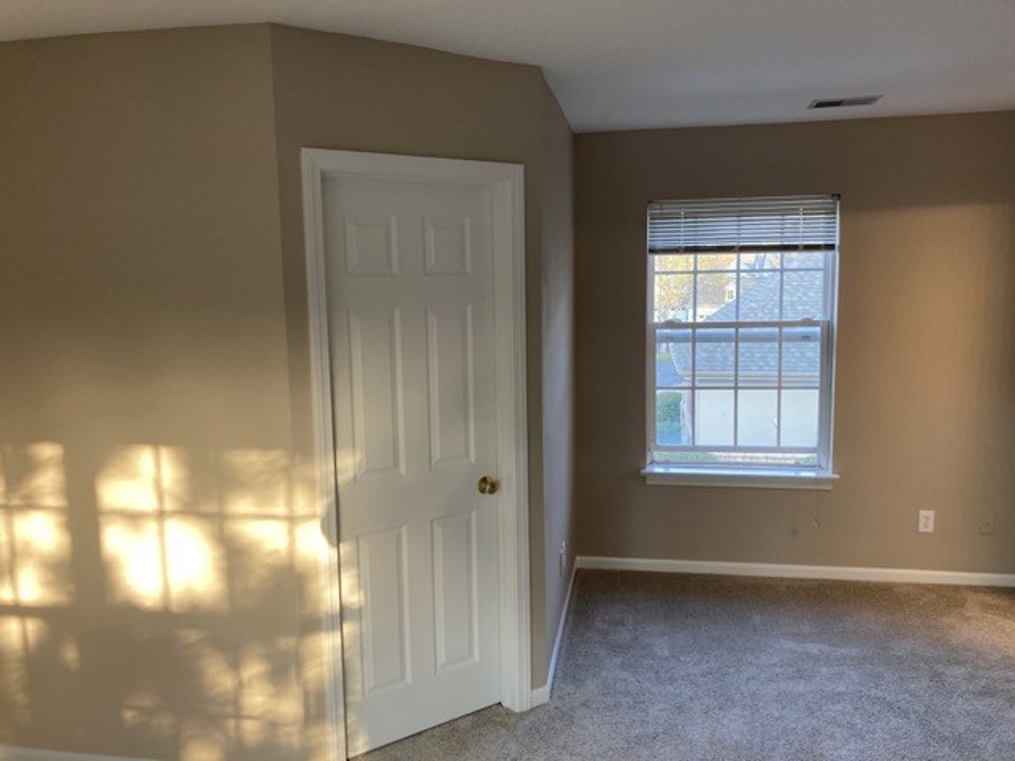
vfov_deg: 49.7
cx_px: 508
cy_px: 380
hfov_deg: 63.4
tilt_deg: -6.8
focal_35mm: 28
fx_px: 821
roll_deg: -0.5
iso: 64
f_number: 1.8
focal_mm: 3.99
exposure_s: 1/60
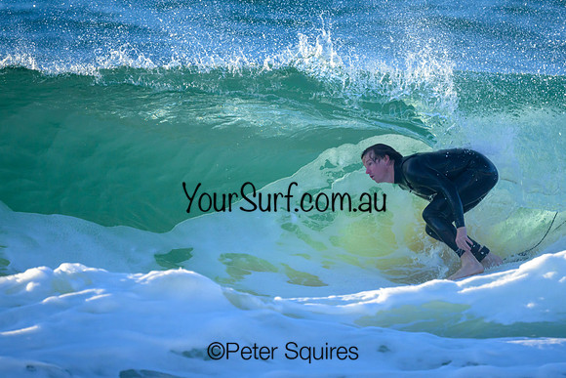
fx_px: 17171
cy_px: 180
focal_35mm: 1092
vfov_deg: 1.3
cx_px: 341
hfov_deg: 1.9
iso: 900
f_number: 6.3
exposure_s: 1/2000
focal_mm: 800
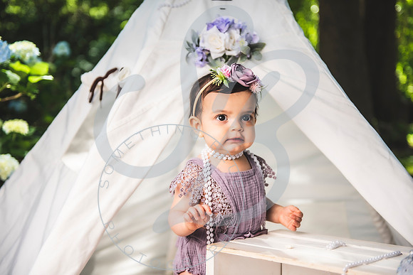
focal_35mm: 52
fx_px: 597
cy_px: 138
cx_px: 206
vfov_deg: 26.0
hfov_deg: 38.2
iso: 100
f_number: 2.8
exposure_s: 1/400
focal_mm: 52
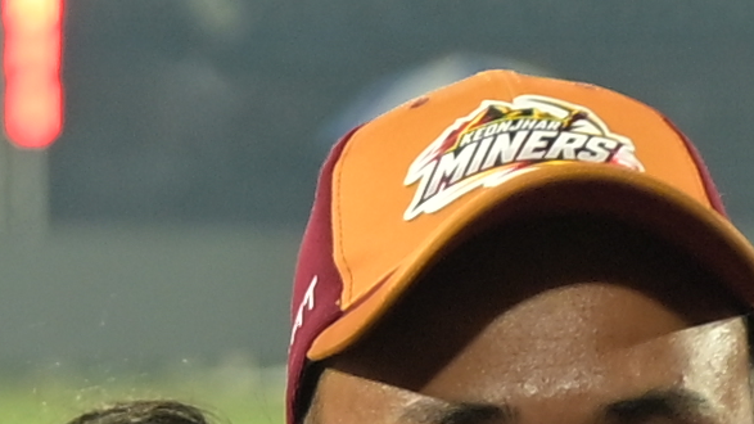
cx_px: -1093
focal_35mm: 747
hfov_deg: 2.9
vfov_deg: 1.6
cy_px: 1544
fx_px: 14933
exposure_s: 1/200
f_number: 4
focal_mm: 70
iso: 500
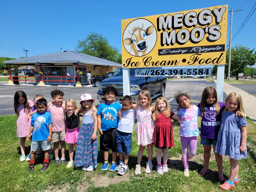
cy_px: 96
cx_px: 128
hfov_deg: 67.3
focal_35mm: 26
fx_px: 192
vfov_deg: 53.1
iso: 40
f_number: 1.8
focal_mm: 5.4
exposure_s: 1/2222
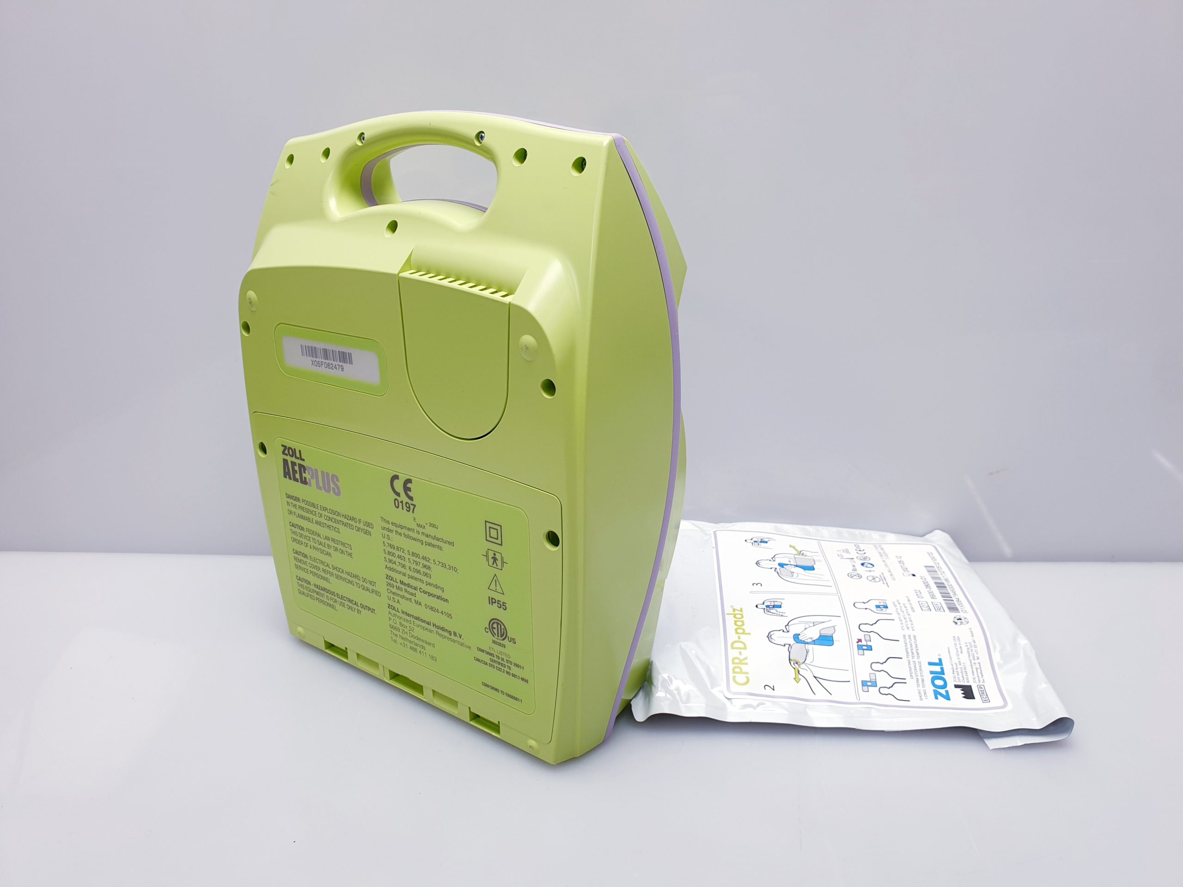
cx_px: 592
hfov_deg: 67.3
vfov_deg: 53.1
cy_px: 444
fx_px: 889
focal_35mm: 26
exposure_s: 1/50
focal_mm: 4.3
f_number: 2.4
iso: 50
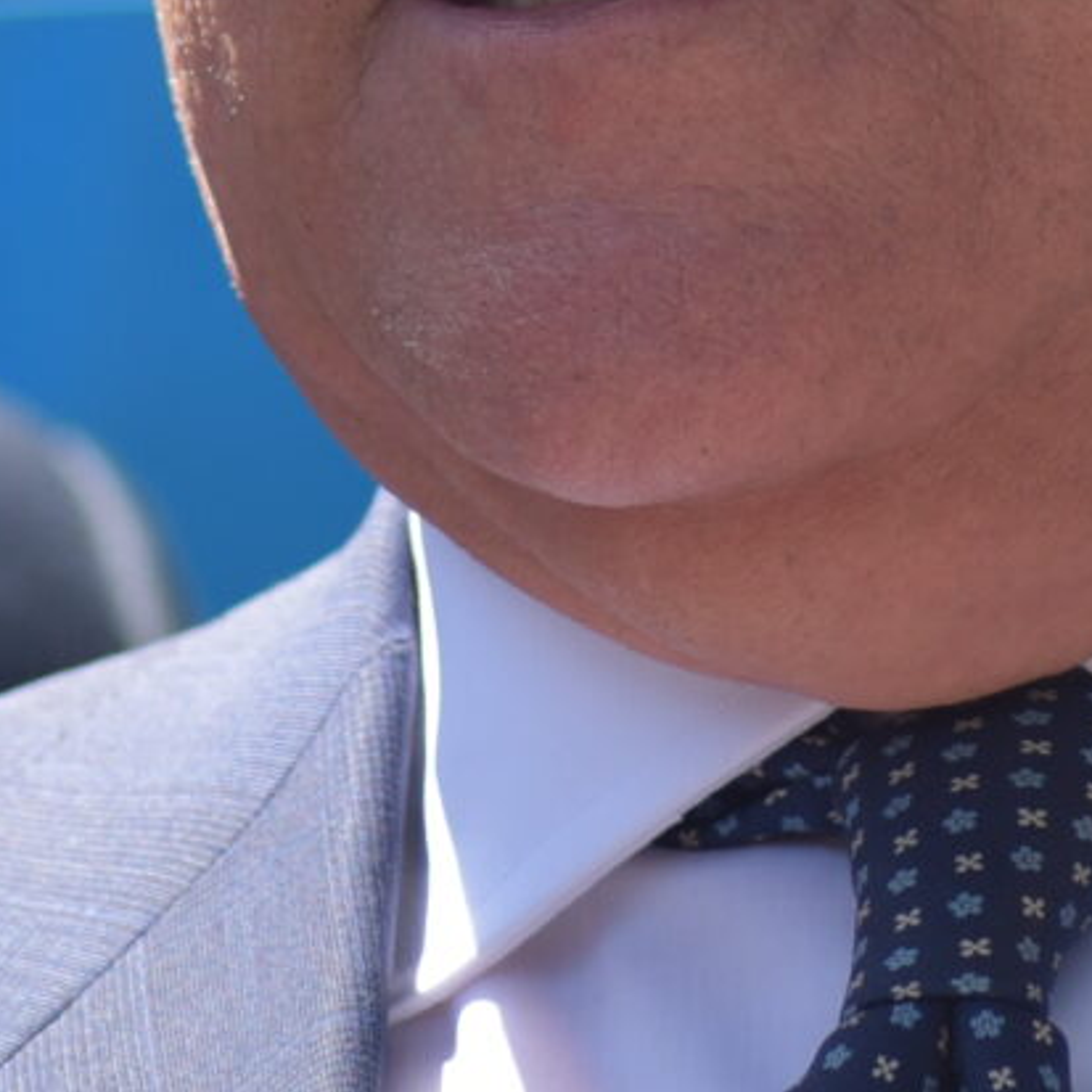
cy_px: -453
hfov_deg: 3.3
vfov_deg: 3.3
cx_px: 952
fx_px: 18809
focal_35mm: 527
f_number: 5.6
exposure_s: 1/500
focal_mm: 100
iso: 250
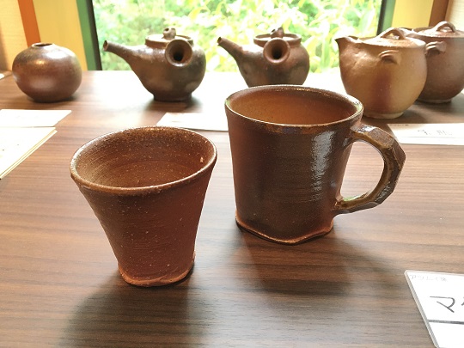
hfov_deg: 61.7
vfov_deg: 48.2
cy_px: 174
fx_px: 389
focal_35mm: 29
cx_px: 232
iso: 160
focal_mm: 4.15
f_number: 2.2
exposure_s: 1/30
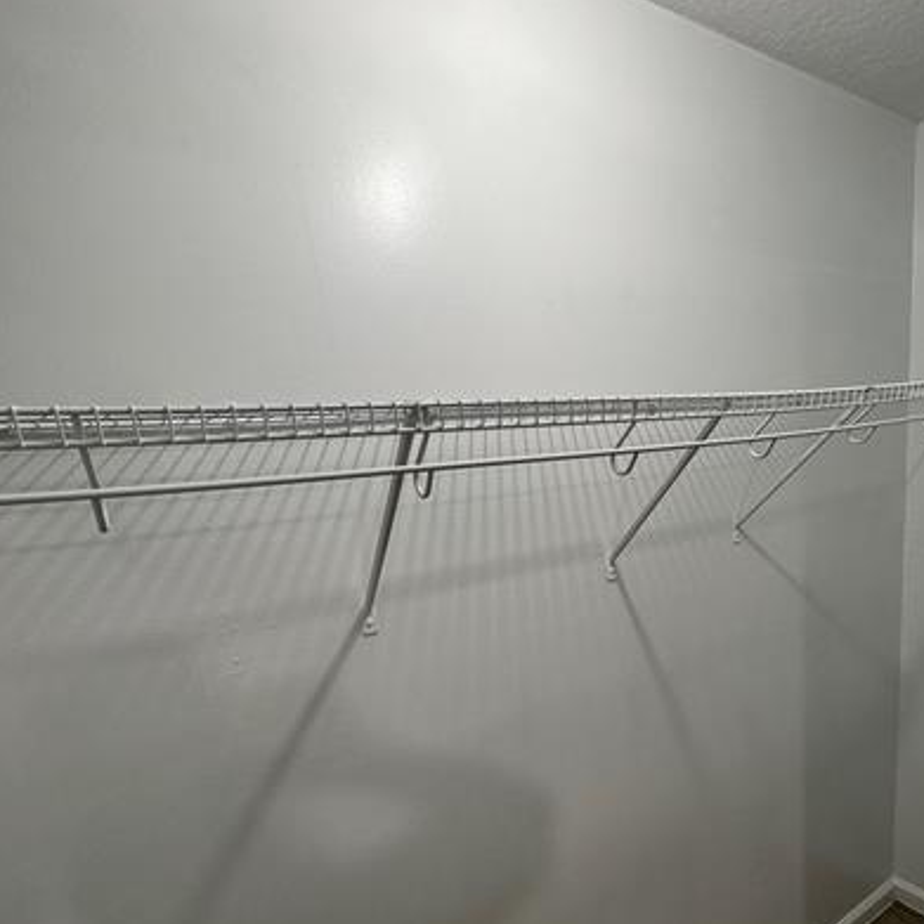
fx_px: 574
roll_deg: +6.2
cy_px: 570
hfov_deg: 77.5
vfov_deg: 76.5
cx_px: 506
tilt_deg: -10.1
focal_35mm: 19
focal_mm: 2.22
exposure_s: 1/120
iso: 160
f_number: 2.2
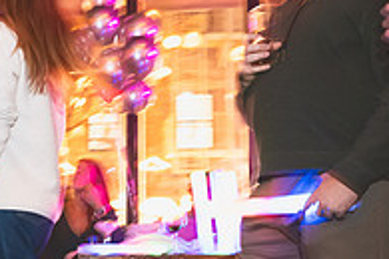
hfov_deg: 24.8
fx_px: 778
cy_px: 218
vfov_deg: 18.7
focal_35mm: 72
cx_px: -102
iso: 3200
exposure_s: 1/15
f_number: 2.8
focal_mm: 24
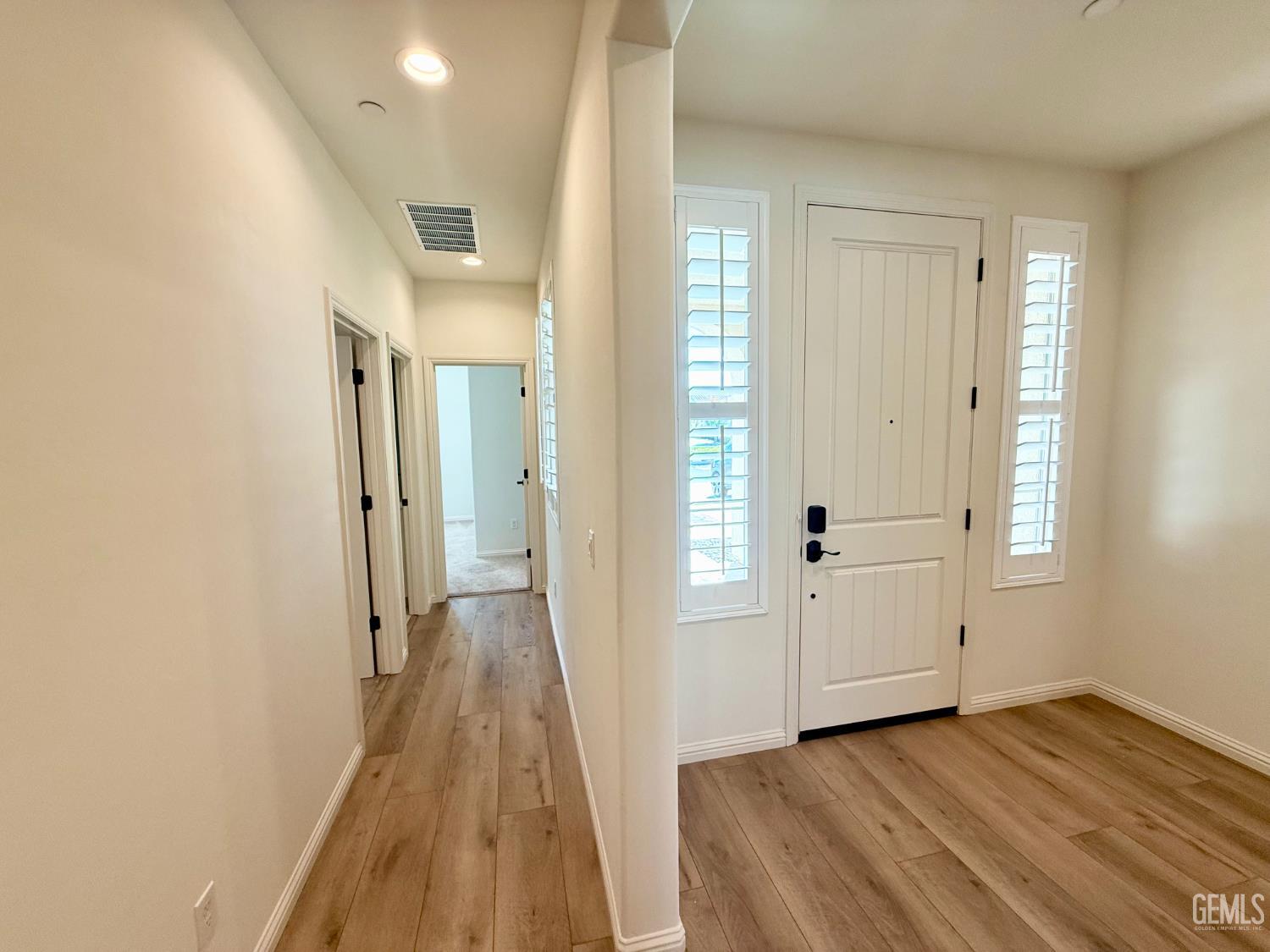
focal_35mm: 14
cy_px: 476
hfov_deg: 102.1
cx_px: 635
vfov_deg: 85.7
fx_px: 514
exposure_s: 1/120
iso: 100
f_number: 2.2
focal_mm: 2.22
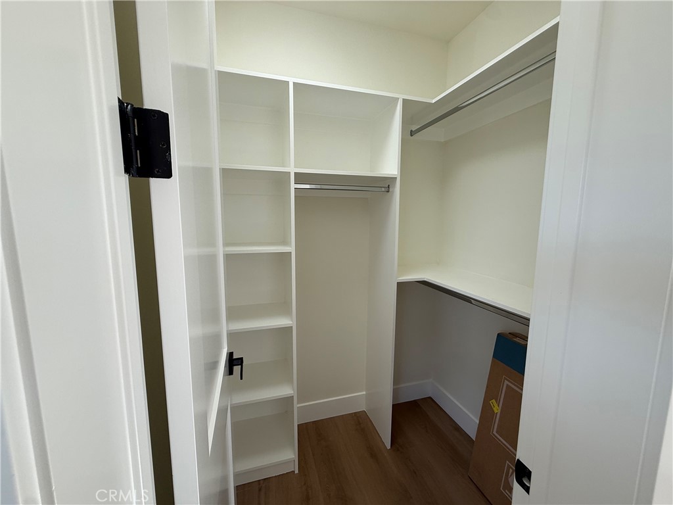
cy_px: 252
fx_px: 272
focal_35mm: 14
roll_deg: -0.4
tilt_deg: -5.9
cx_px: 336
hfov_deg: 102.1
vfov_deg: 85.7
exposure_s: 1/120
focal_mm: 2.22
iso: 64
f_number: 2.2
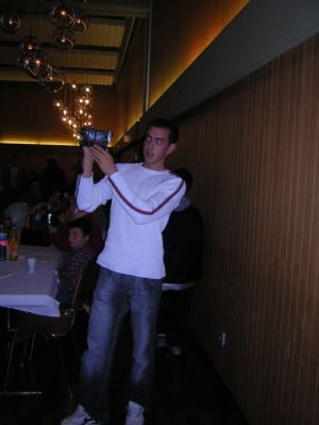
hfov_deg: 39.7
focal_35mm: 36
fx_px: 442
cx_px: 160
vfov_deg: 51.3
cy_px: 212
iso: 100
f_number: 2.6
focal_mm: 4.7
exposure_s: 1/60.1
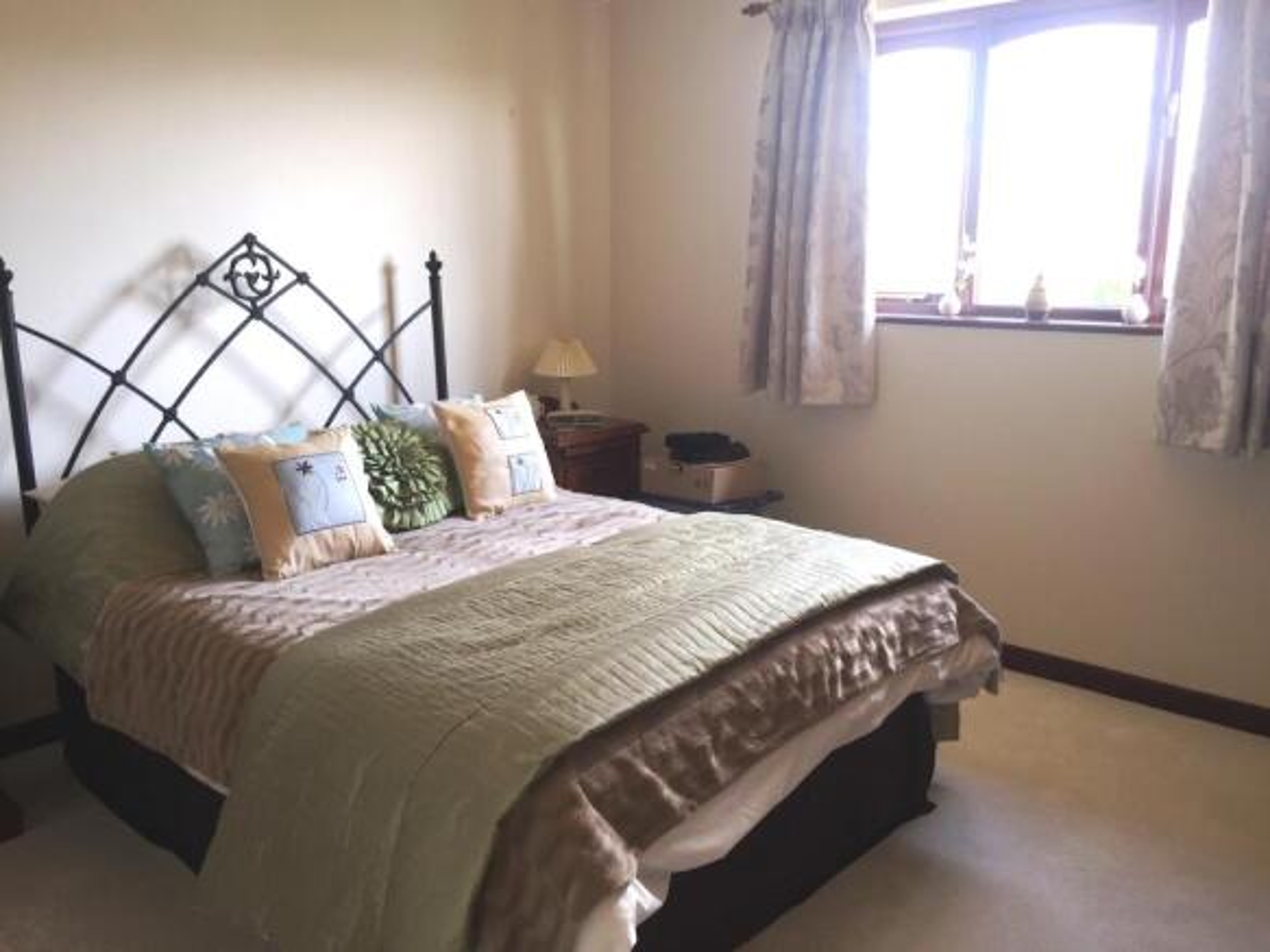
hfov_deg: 61.7
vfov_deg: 48.2
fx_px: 1064
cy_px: 476
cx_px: 635
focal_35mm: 29
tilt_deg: -12.4
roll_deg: -1.0
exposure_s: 1/47
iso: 32
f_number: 2.2
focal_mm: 4.15
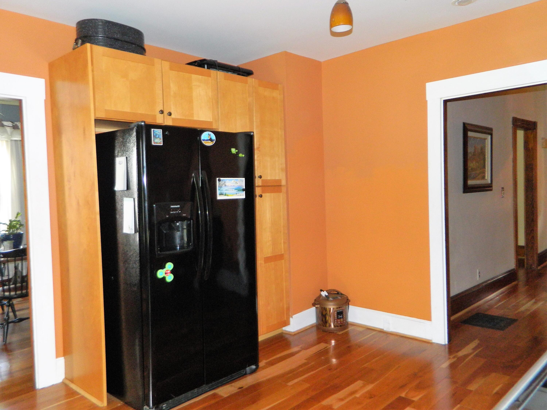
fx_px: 395
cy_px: 205
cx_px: 274
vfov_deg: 54.9
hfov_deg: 69.4
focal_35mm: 25
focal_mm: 4.5
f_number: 3.1
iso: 280
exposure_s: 1/30
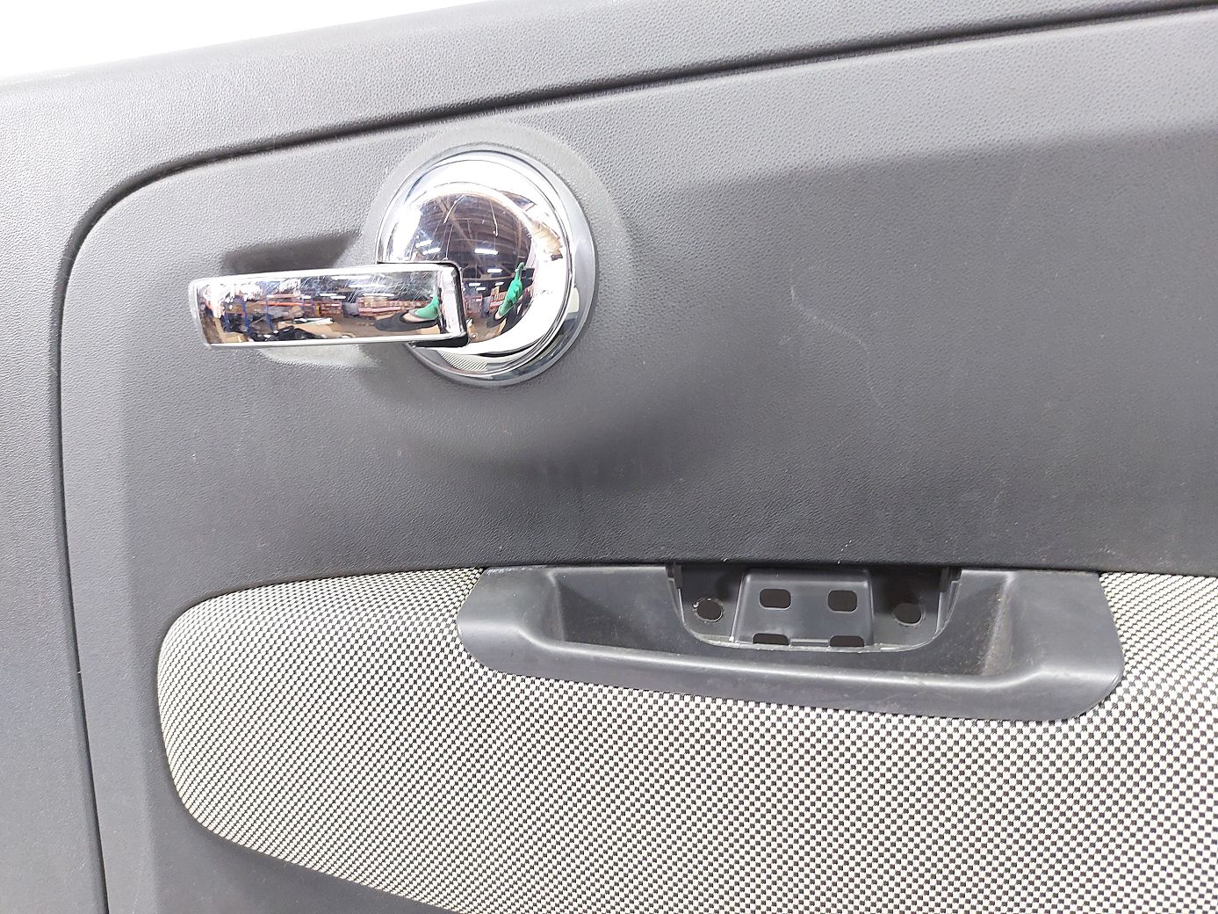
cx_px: 609
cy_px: 457
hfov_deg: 71.6
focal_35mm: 24
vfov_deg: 56.8
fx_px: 844
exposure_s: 1/50
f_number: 1.8
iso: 250
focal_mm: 5.23
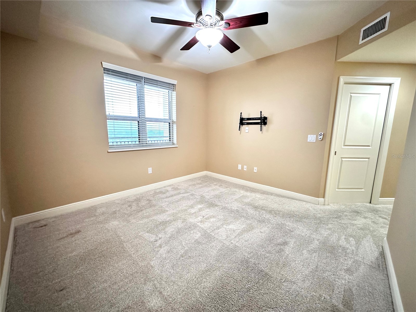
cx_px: 208
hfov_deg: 102.1
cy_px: 156
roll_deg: -0.8
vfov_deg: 85.7
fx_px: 168
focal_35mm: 14
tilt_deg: -8.2
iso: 320
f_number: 2.2
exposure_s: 1/60
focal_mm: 2.22
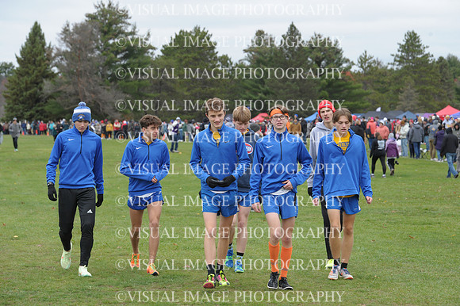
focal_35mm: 112
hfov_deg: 18.3
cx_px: 230
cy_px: 153
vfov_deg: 12.2
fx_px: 1430
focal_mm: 112
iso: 1000
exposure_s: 1/800
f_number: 6.3
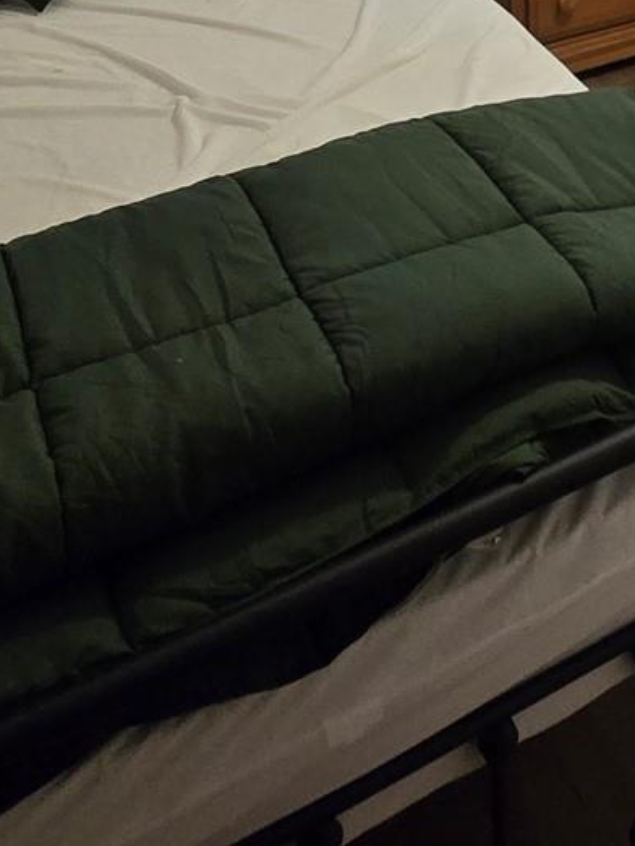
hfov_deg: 26.7
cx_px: 666
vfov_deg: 29.1
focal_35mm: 51
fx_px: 1246
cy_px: -295
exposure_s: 1/60
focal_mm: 2.2
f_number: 2.2
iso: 250
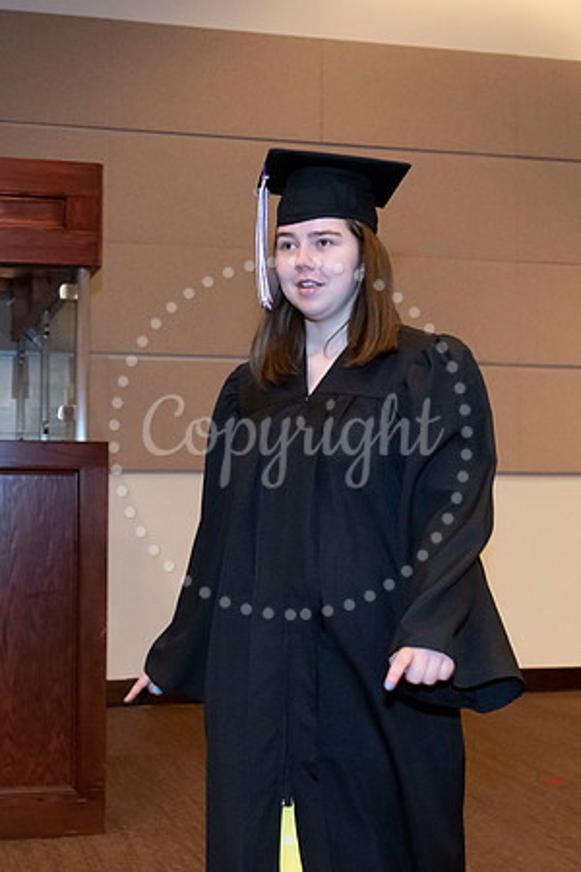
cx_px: 211
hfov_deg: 25.7
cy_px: 436
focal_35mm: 53
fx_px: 1271
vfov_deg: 37.9
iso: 6400
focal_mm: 35
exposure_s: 1/125
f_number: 5.6
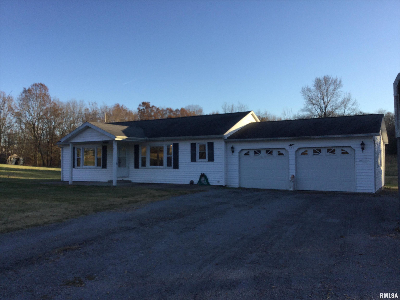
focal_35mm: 31
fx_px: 358
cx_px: 200
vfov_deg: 45.4
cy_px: 150
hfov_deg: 58.4
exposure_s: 1/476
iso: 25
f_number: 2.4
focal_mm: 3.3
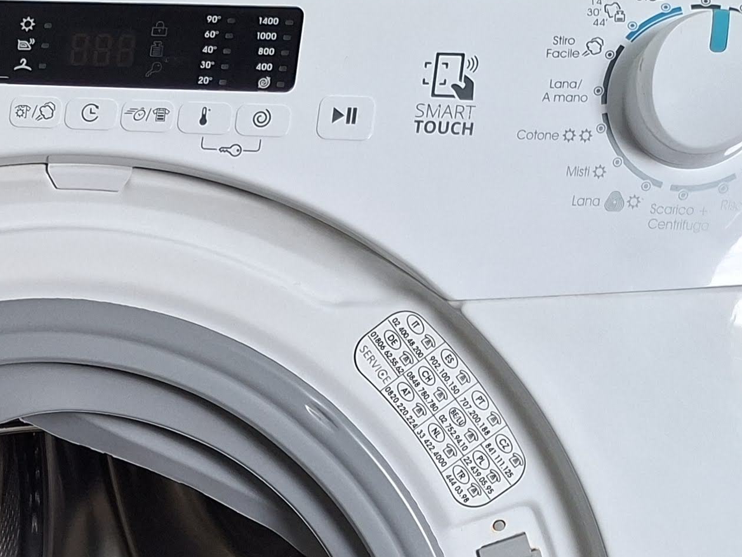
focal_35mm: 73
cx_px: -146
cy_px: 821
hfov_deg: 24.2
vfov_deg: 18.1
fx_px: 1565
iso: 200
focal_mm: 5.54
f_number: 1.8
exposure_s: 1/100
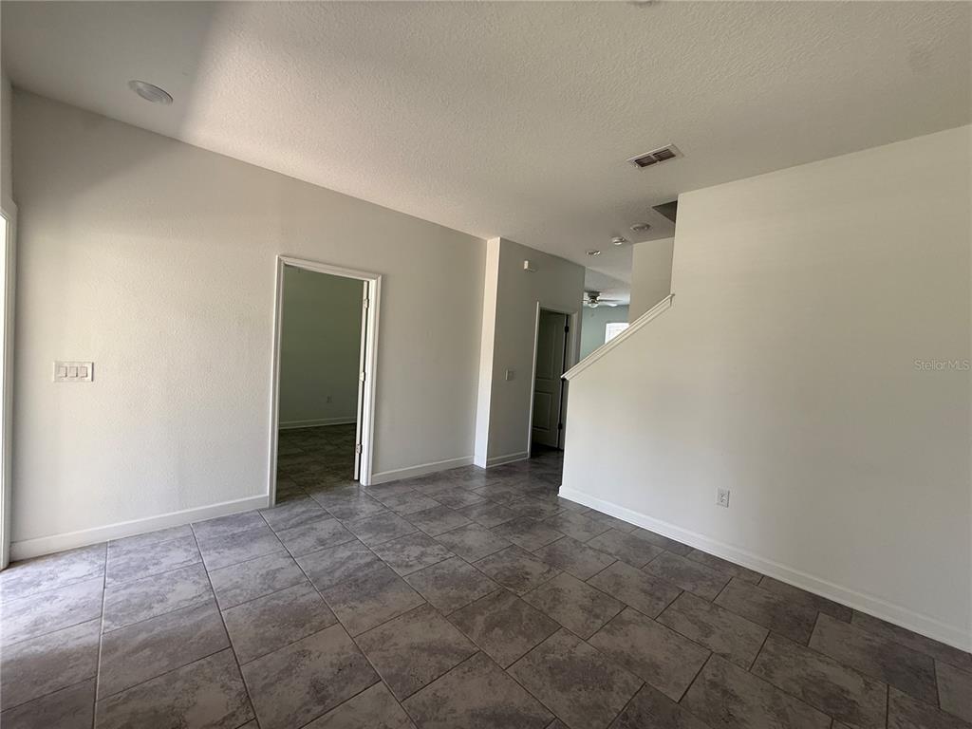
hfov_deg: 102.1
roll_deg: -3.7
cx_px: 486
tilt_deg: -1.9
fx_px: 393
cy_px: 364
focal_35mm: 14
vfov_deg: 85.7
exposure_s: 1/99
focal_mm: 2.22
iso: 125
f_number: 2.2
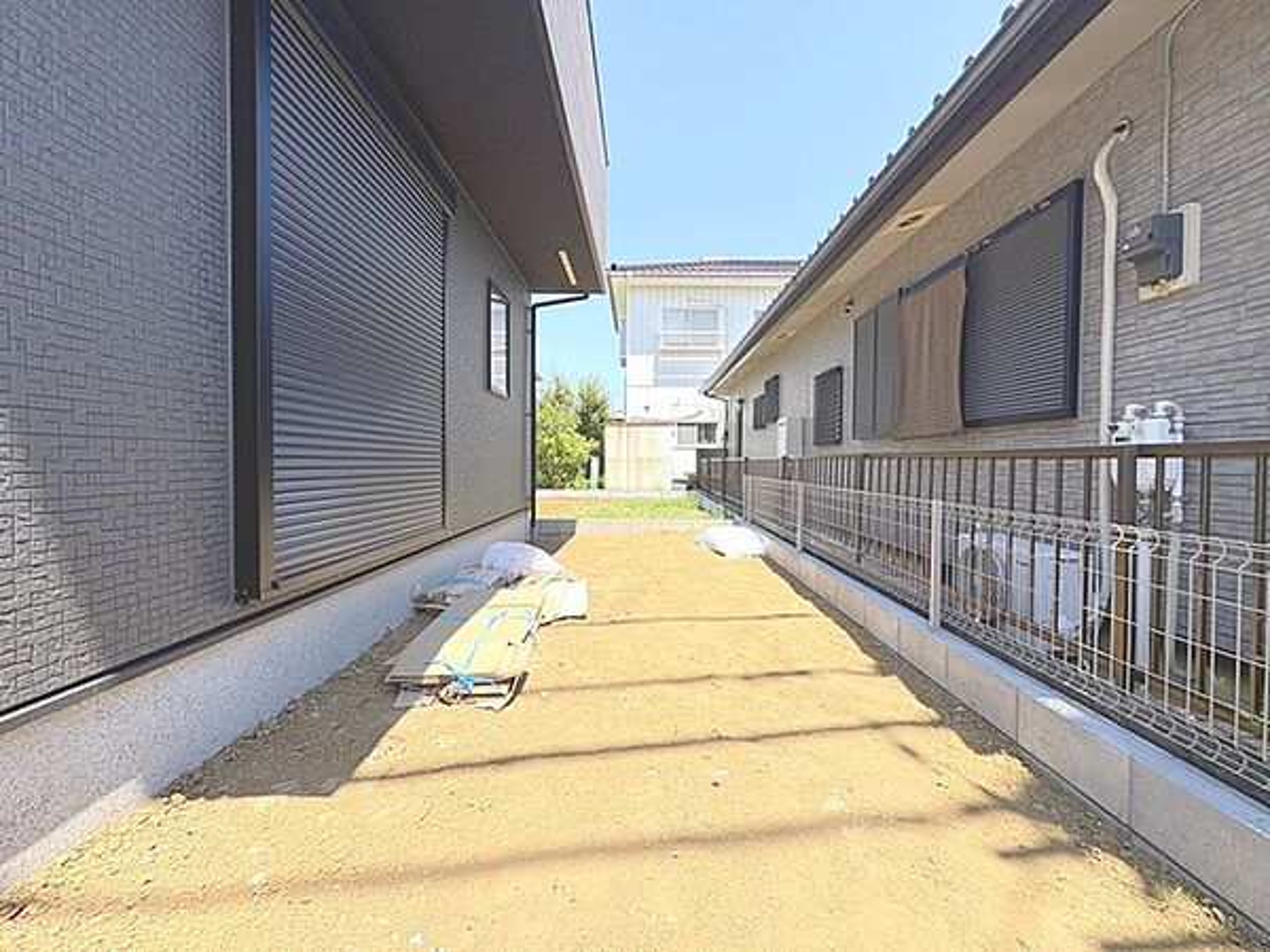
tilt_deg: -1.1
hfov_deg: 102.1
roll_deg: -0.4
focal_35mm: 14
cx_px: 635
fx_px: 514
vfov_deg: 85.7
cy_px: 476
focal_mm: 2.22
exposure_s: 1/1277
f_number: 2.2
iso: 50
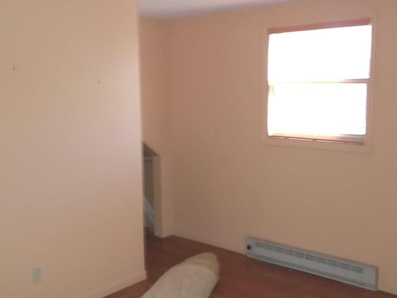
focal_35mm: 40
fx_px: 459
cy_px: 151
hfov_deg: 46.8
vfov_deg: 36.0
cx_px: 202
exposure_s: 1/40
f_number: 3.3
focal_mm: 5.9
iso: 320
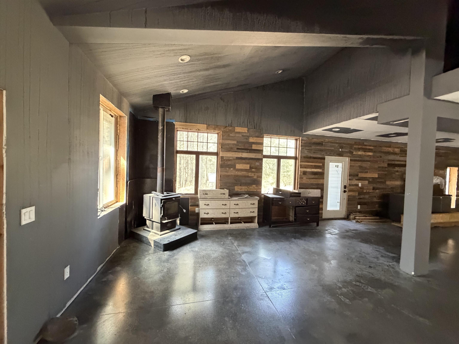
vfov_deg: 85.7
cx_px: 230
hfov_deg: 102.1
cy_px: 172
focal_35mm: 14
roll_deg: +0.8
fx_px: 186
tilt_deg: -2.1
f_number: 2.2
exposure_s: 1/60
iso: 800
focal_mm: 2.22
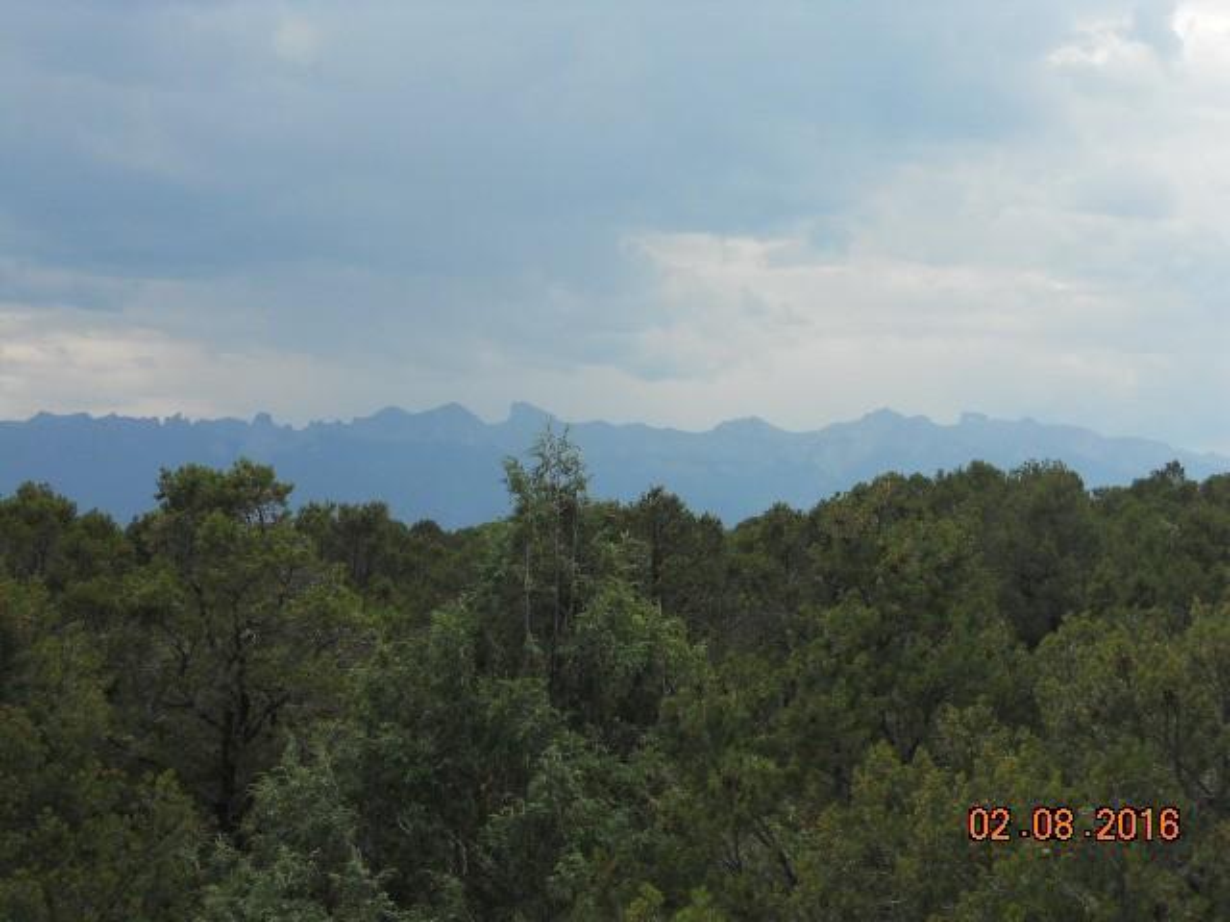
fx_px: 2736
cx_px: 615
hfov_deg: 25.3
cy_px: 461
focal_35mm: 77
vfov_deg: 19.1
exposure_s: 1/400
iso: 80
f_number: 5.9
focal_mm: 13.9
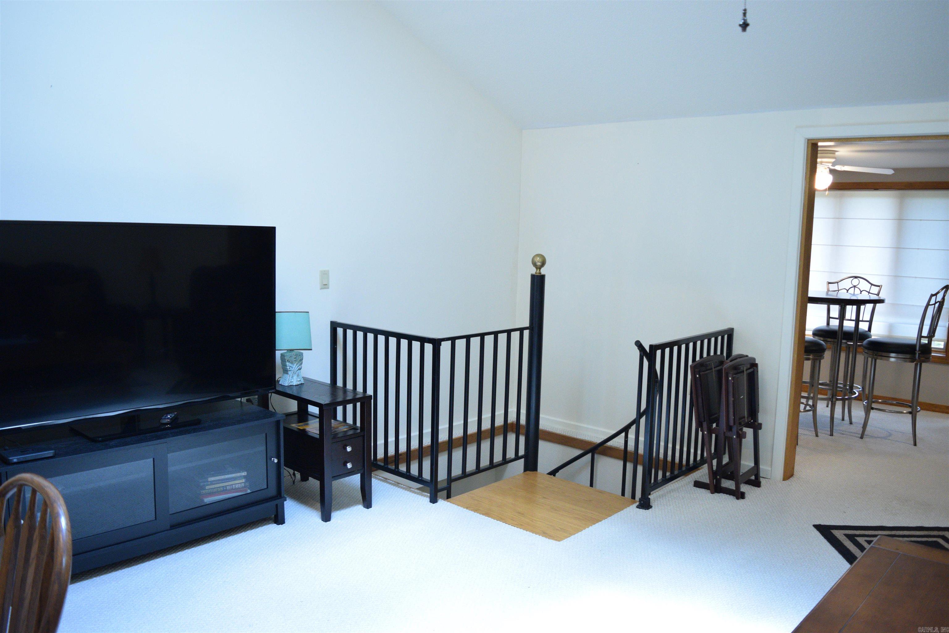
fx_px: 712
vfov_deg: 47.9
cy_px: 316
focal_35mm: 27
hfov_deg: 67.4
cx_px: 474
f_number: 3.5
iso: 1600
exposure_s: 1/60
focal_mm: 18
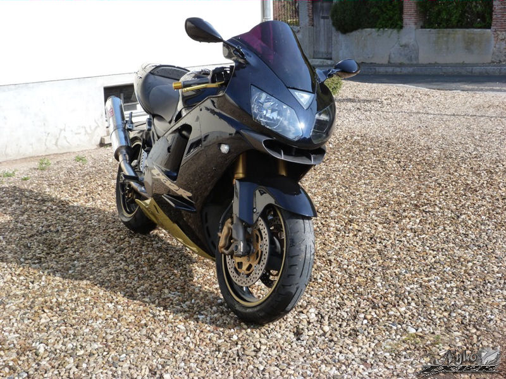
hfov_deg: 42.1
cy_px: 190
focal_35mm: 45
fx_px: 658
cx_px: 253
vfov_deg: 32.2
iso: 125
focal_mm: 8.1
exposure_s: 1/200
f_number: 5
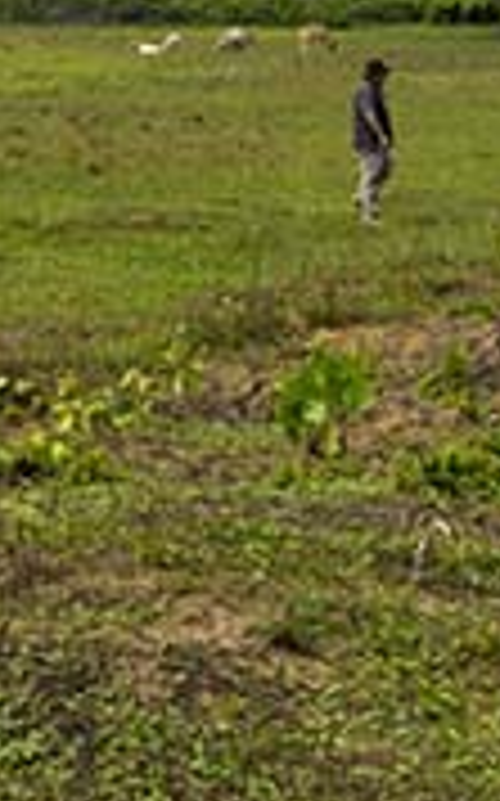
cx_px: -302
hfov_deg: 9.6
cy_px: -171
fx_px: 2883
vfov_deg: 15.3
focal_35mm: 132
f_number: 10
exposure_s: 1/1000
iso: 320
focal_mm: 24
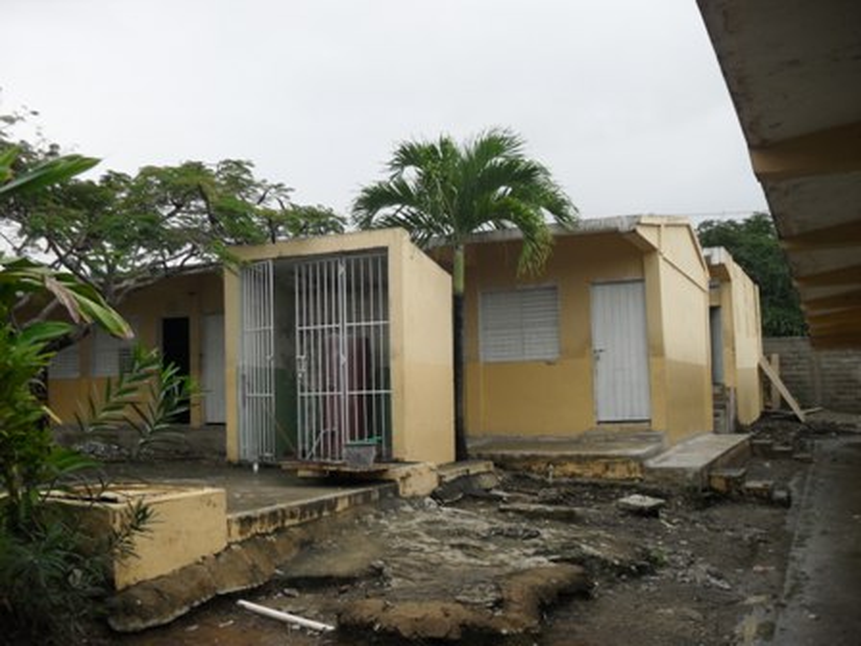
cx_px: 430
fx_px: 871
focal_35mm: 35
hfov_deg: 52.6
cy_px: 323
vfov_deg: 40.7
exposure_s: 1/90
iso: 100
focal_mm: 6.2
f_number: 8.9
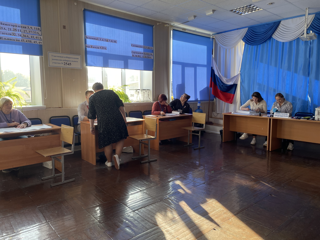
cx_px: 160
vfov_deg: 53.1
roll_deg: +1.0
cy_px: 120
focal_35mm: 26
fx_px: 240
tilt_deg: -5.5
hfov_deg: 67.3
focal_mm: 4.2
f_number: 1.6
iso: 32
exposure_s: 1/142
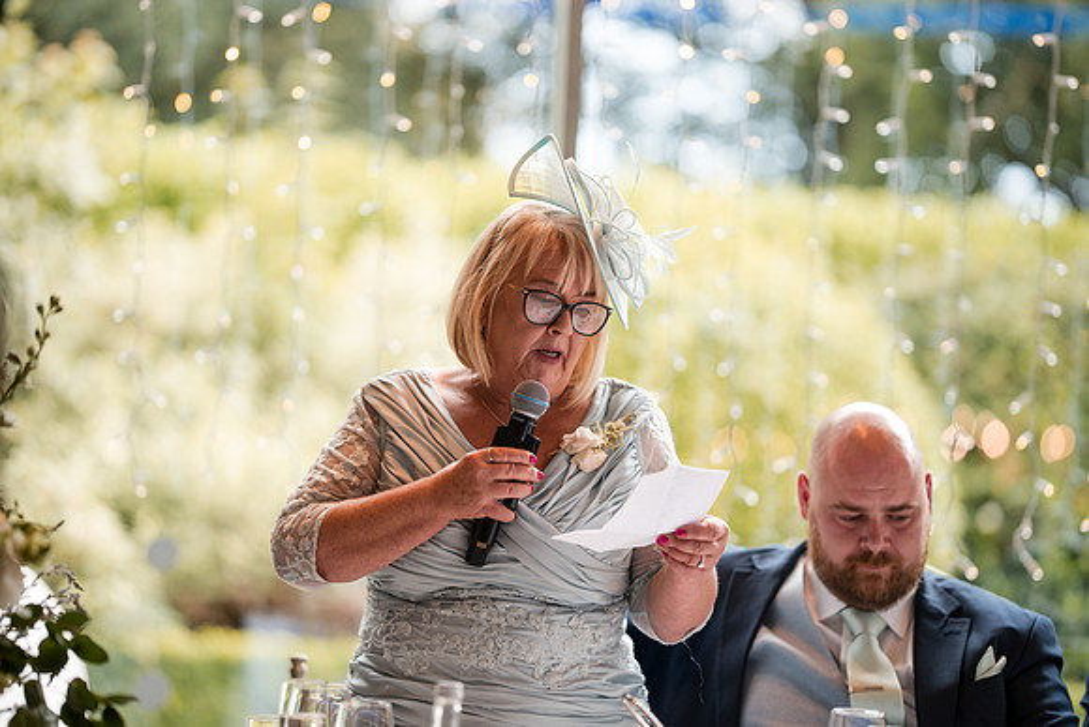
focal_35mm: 85
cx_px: 544
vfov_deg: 16.1
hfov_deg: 23.9
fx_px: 2572
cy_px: 364
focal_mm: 85
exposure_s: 1/500
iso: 250
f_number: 1.4
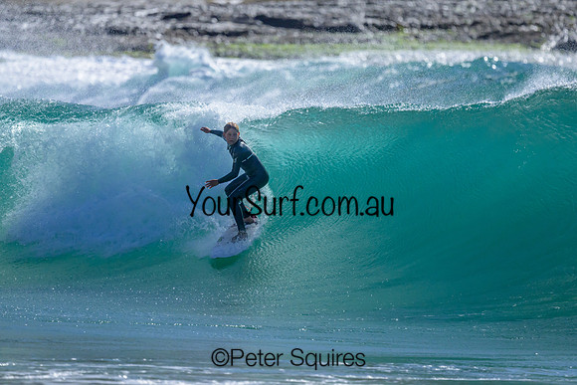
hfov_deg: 2.3
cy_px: 165
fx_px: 14638
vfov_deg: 1.5
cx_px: 279
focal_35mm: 913
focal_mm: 800
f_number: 6.3
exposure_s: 1/2000
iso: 2000
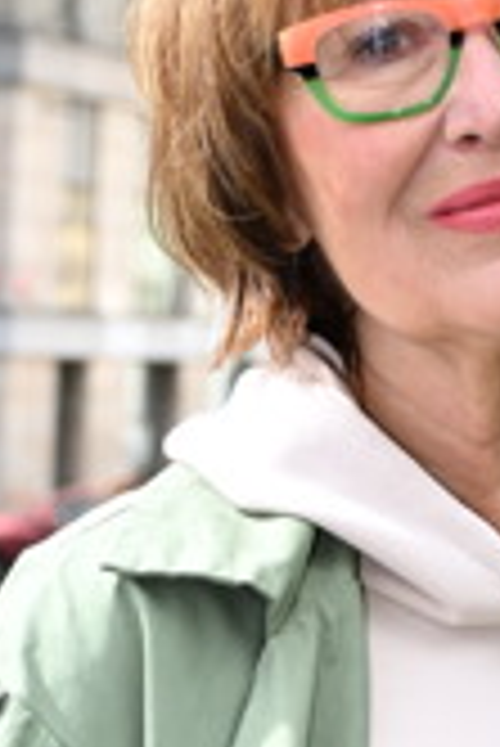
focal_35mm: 237
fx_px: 4927
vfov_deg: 8.1
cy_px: 1744
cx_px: 455
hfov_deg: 5.8
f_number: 4.5
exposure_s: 1/400
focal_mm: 38
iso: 250
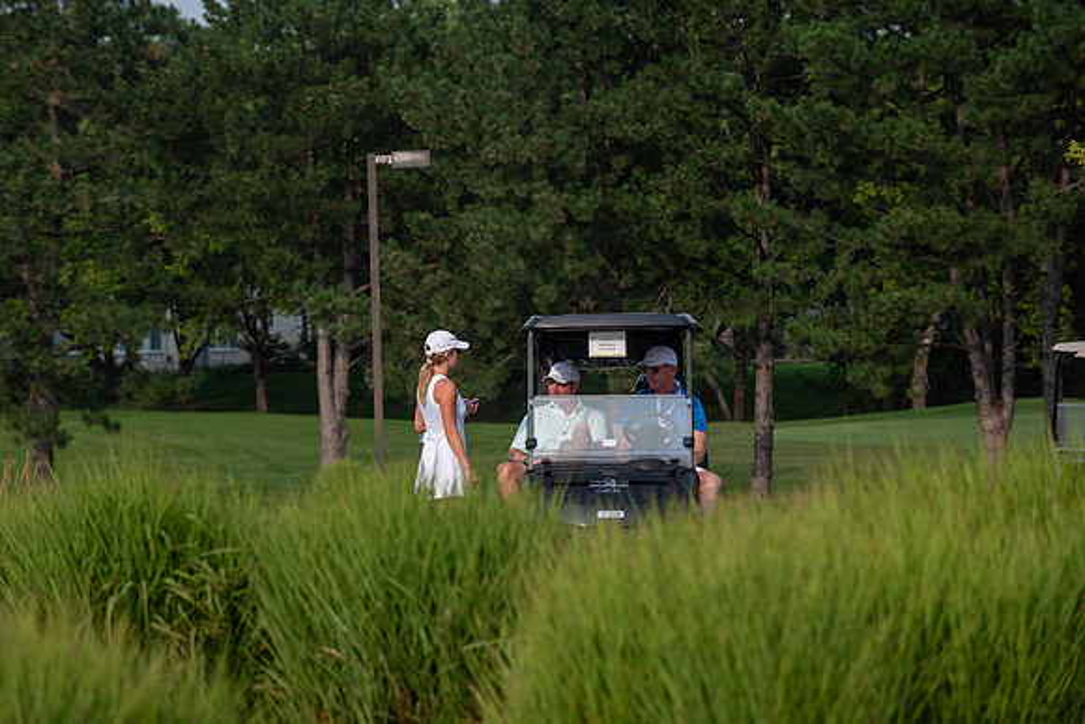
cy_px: 349
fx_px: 6887
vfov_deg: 6.0
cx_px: 489
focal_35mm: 228
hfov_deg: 9.0
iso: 250
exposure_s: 1/1250
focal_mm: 200
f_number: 5
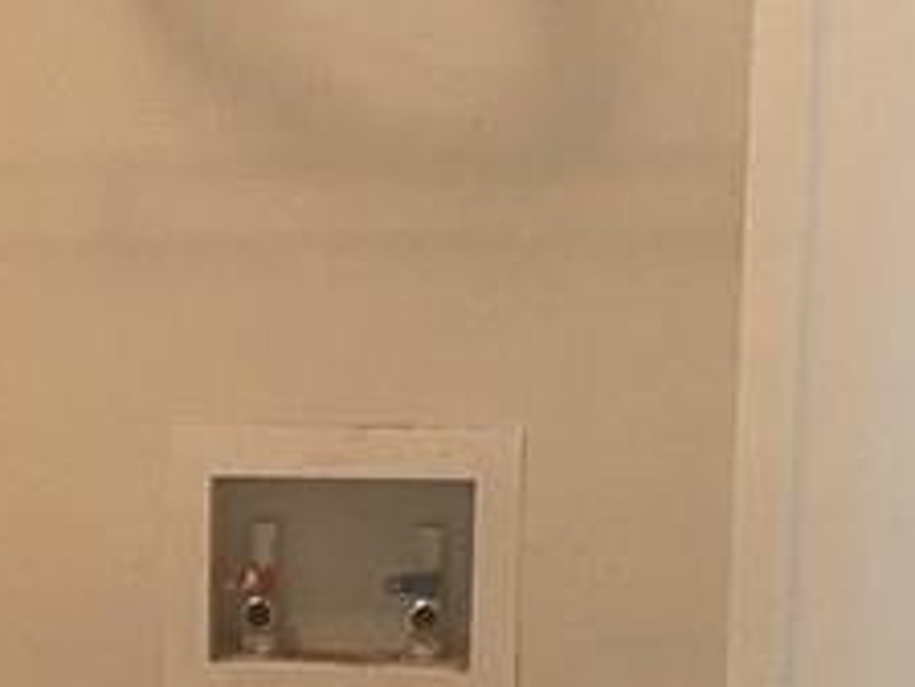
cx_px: -351
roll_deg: +1.5
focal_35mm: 119
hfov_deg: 15.6
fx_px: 3146
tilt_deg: -11.0
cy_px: 687
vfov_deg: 12.3
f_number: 1.8
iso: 400
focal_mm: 4.25
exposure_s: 1/40
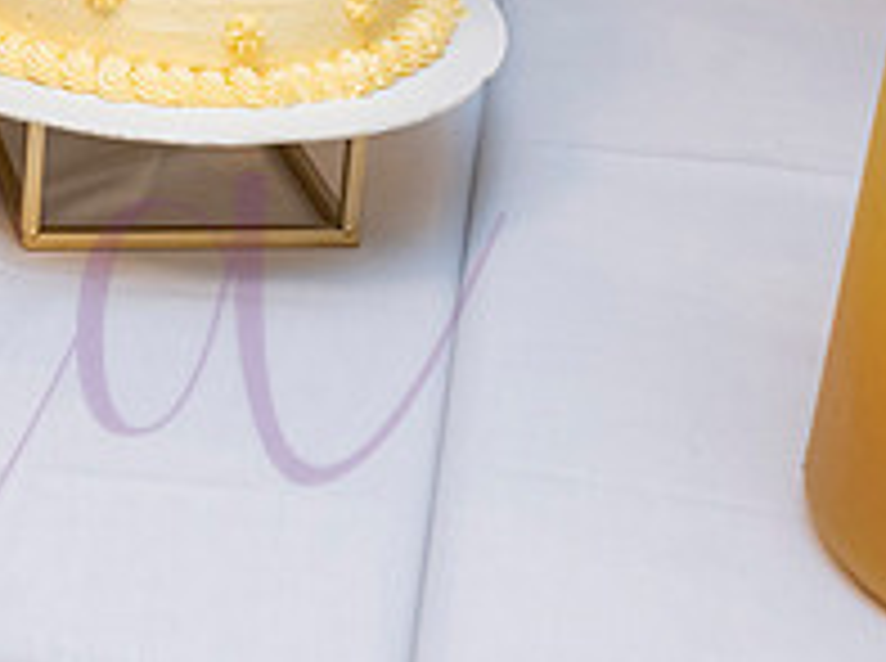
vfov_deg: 14.0
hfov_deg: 17.6
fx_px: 2631
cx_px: -344
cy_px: -70
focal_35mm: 103
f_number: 6.3
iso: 1600
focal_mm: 34.5
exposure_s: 1/60
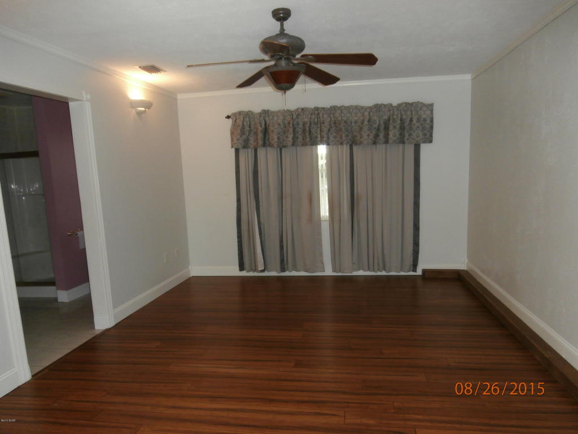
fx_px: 401
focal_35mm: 24
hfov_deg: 71.6
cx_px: 289
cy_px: 217
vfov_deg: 56.8
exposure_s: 1/30
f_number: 3
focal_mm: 4.2
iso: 200
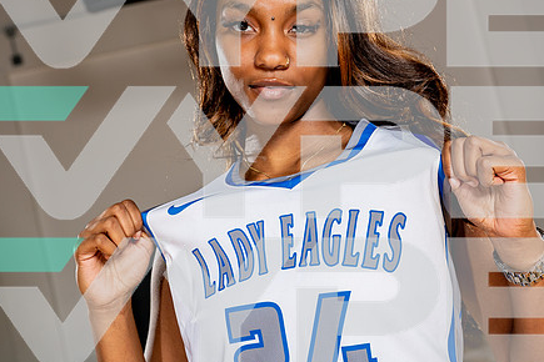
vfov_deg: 21.2
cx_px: 276
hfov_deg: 31.4
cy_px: 153
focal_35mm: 64
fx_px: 967
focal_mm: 48
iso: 200
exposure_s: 1/250
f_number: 5.6
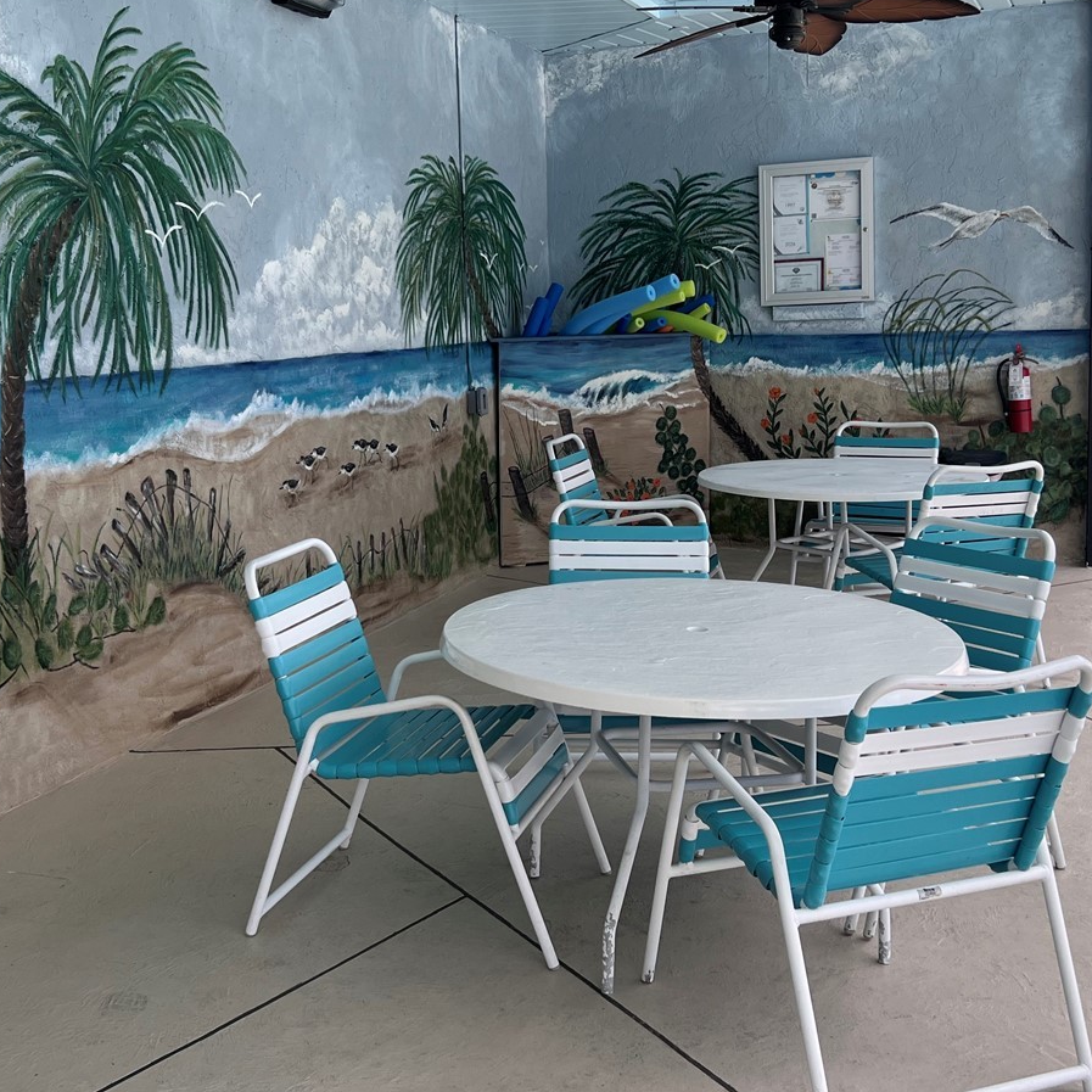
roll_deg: +1.3
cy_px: 480
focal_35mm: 41
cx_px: 547
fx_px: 1463
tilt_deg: -7.2
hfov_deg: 40.9
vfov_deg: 40.9
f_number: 1.5
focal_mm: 5.7
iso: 50
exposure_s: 1/639
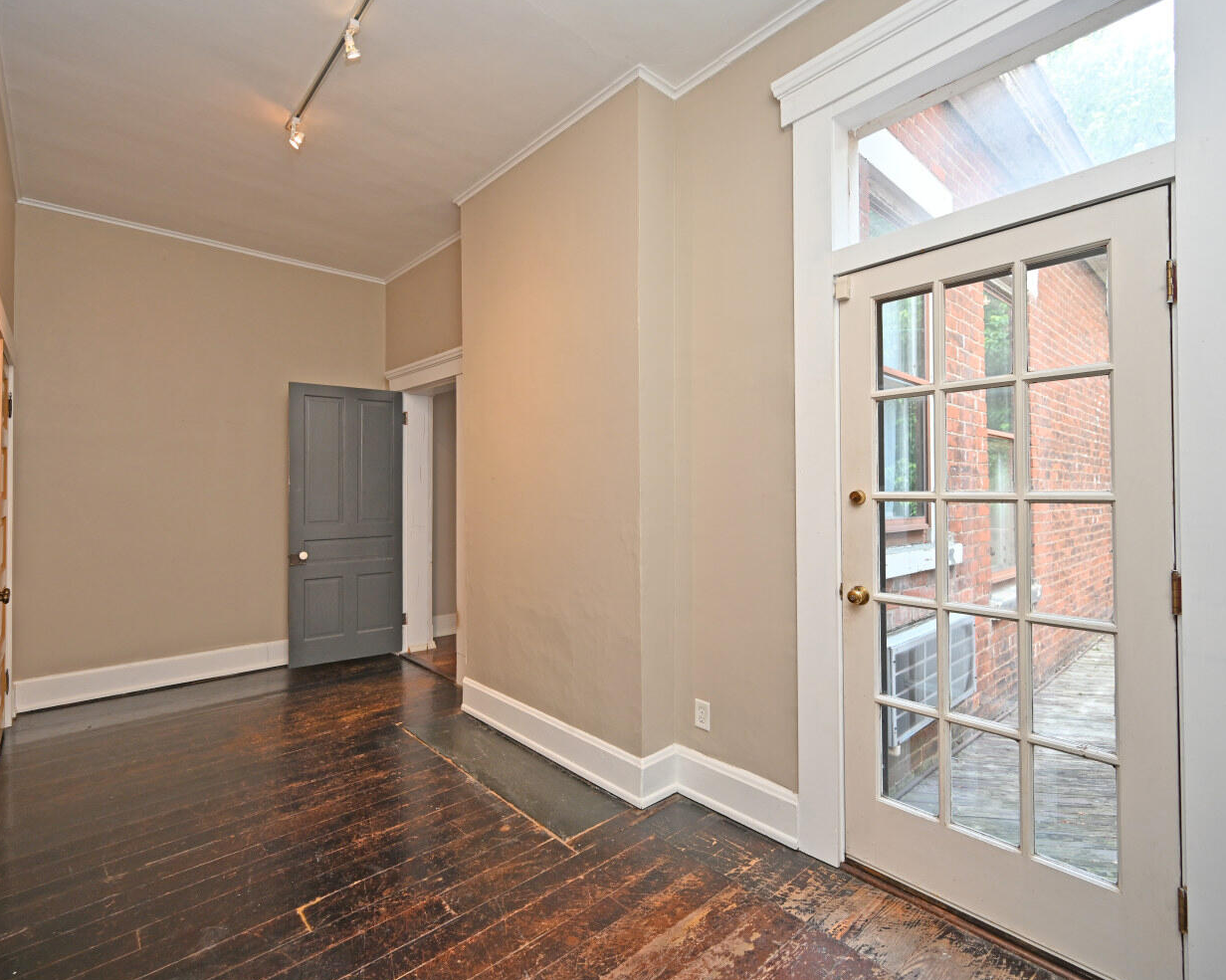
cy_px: 488
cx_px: 543
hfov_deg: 92.7
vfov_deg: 80.4
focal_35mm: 16
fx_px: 580
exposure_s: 1/60
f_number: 4
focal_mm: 14
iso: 280
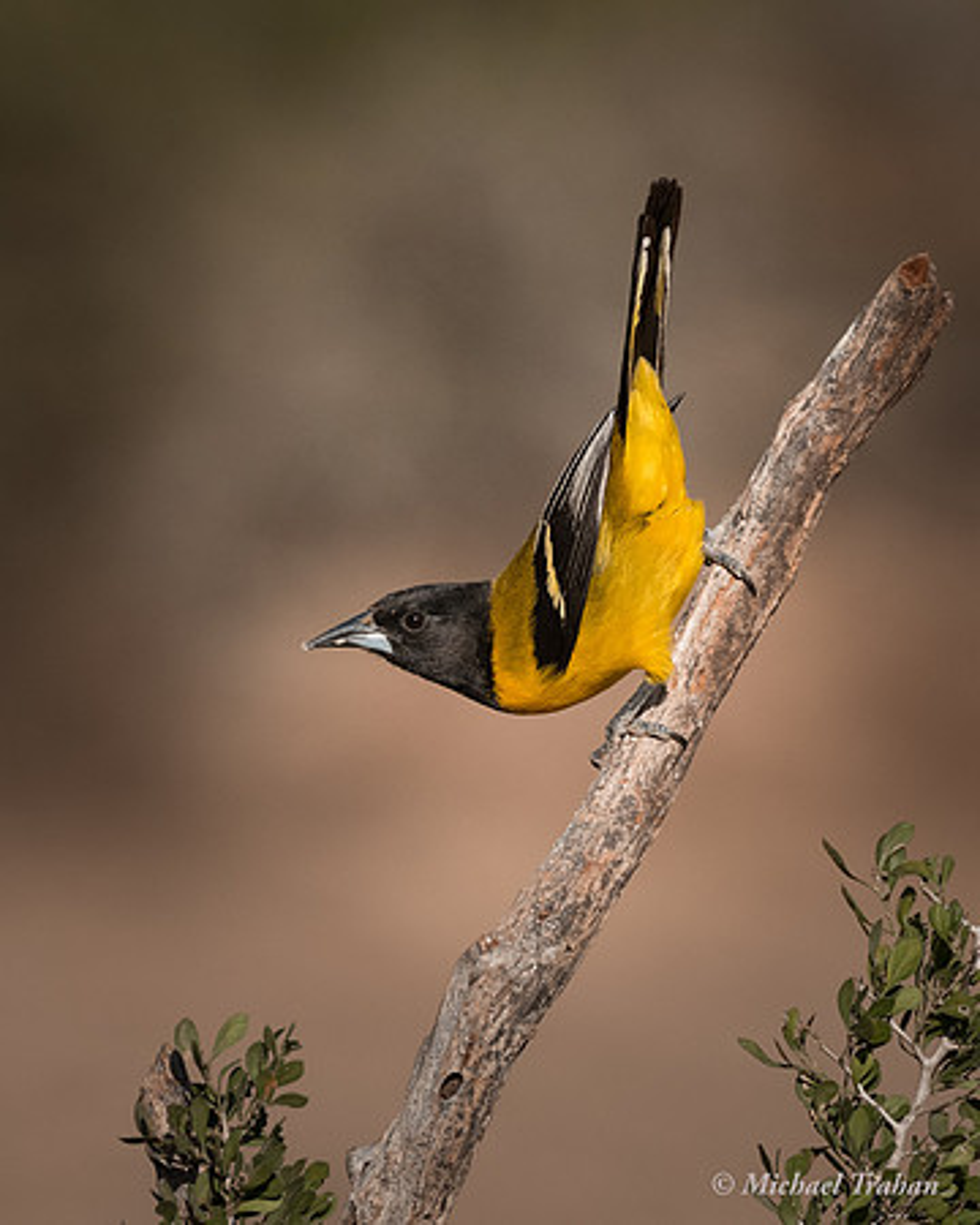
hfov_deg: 2.1
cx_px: 40
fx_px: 26401
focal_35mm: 728
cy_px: 809
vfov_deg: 2.7
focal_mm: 280
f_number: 5.6
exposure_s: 1/3200
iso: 800
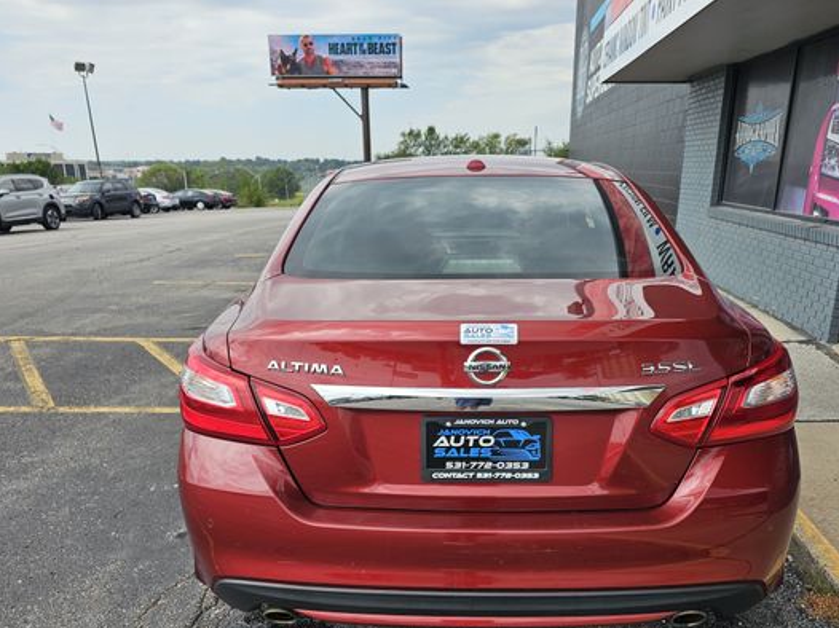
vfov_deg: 49.4
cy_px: 381
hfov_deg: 63.4
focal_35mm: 28
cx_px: 456
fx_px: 678
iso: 10
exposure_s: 1/440
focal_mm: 6.3
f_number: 1.7
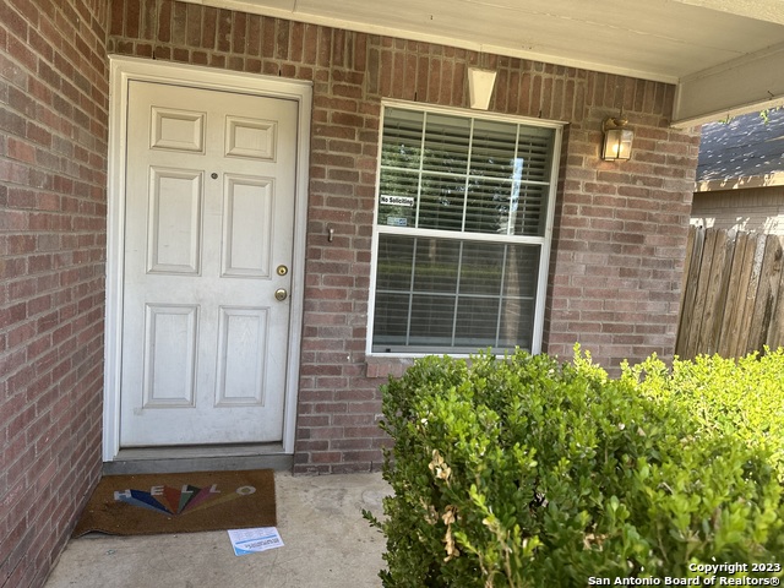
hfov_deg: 71.6
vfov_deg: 56.8
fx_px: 544
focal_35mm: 24
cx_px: 392
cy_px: 294
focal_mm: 6.86
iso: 80
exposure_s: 1/564
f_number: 1.78
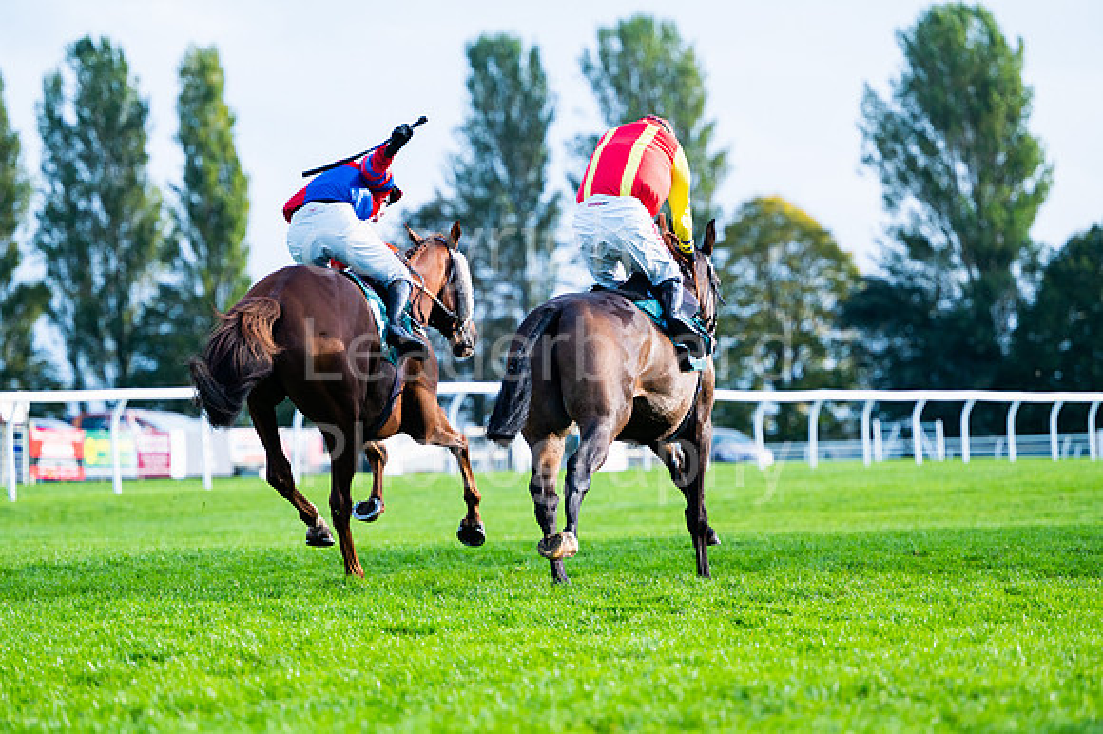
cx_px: 552
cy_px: 367
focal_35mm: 185
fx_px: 5665
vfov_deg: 7.4
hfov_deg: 11.1
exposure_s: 1/3200
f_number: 4
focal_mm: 185
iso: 400
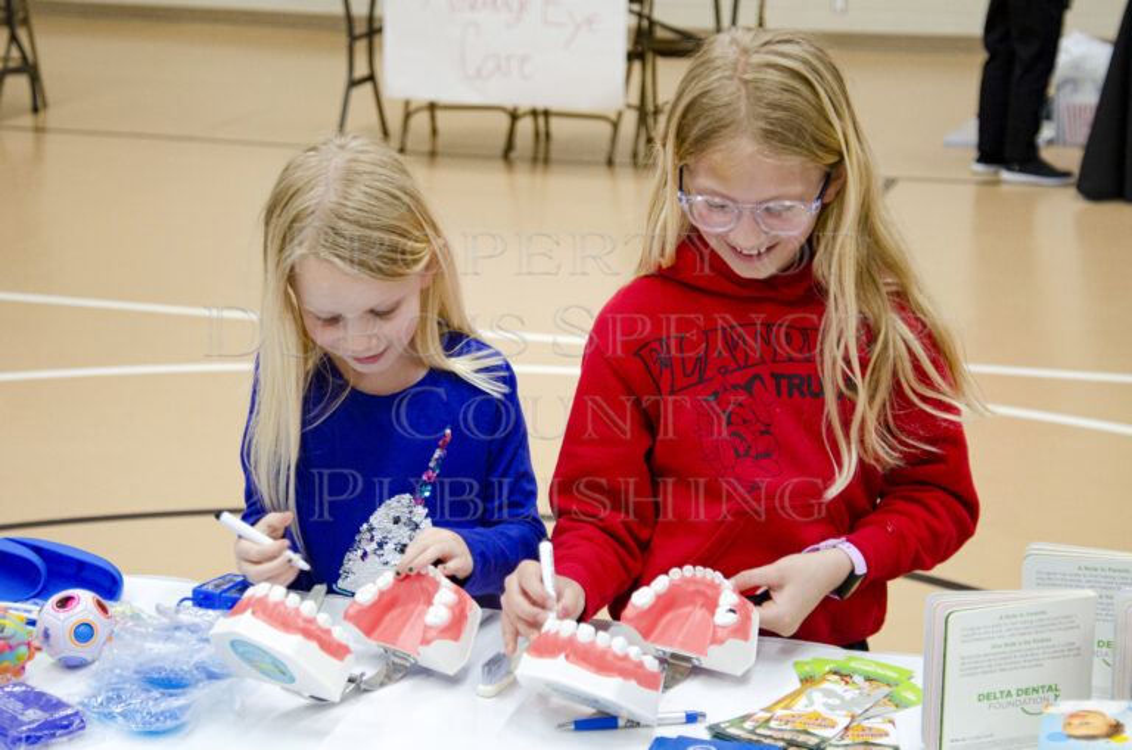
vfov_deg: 17.4
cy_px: 375
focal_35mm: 78
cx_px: 566
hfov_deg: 26.0
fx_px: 2448
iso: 560
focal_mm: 52
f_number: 4.2
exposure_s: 1/60
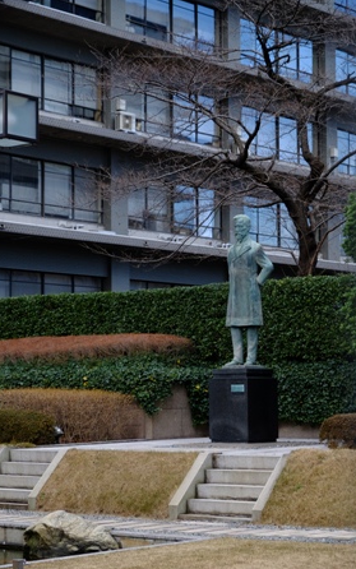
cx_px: 177
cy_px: 284
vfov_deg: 24.4
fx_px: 1319
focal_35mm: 85
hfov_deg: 15.4
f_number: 4
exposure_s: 1/220
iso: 200
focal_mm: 55
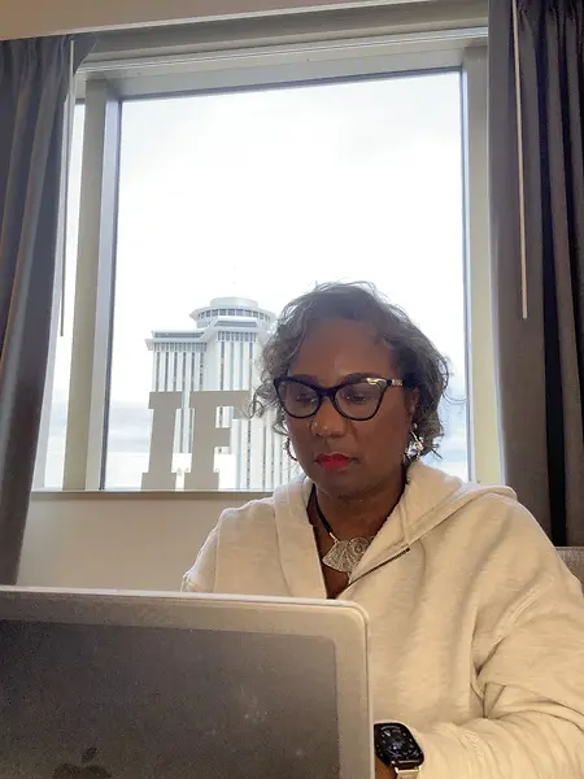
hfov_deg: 46.8
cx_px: 292
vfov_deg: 60.0
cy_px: 390
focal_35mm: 30
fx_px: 675
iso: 100
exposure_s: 1/60
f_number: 1.9
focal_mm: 2.69
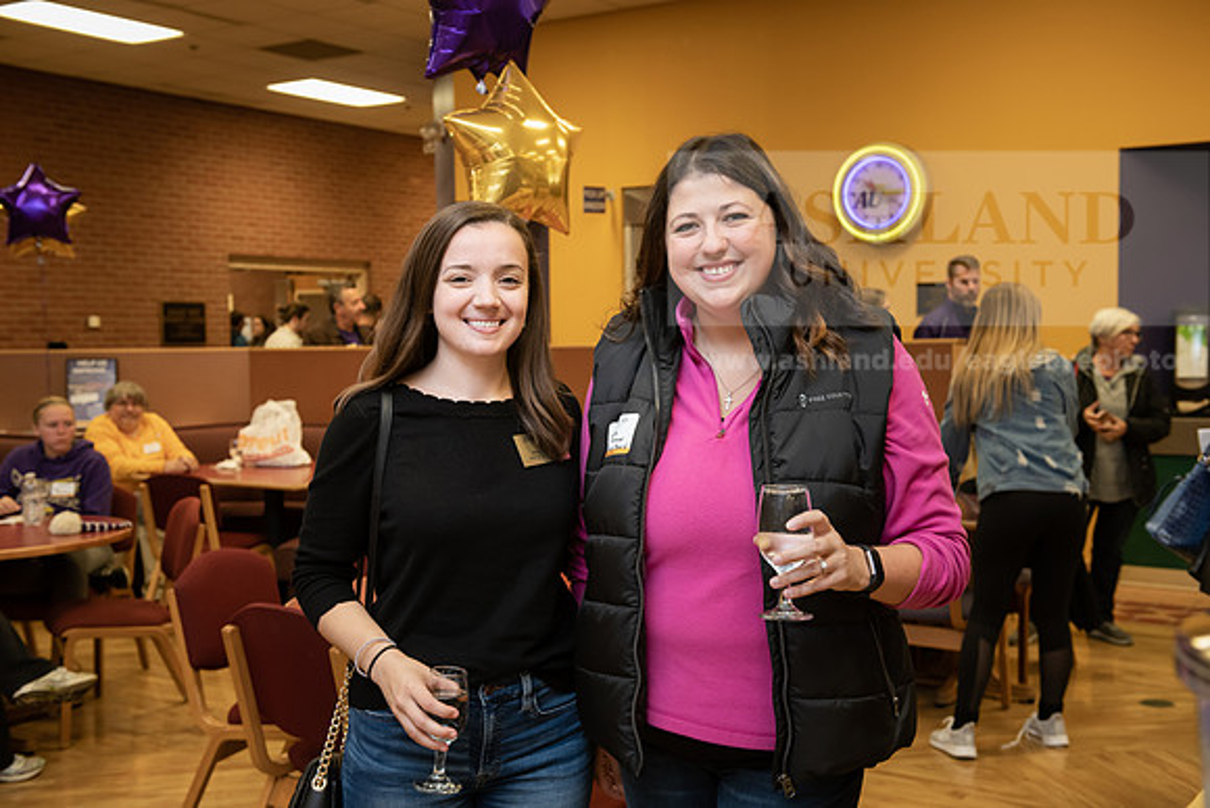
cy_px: 404
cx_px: 605
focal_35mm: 42
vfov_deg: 31.9
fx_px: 1412
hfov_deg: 46.4
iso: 1000
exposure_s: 1/80
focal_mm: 42
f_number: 5
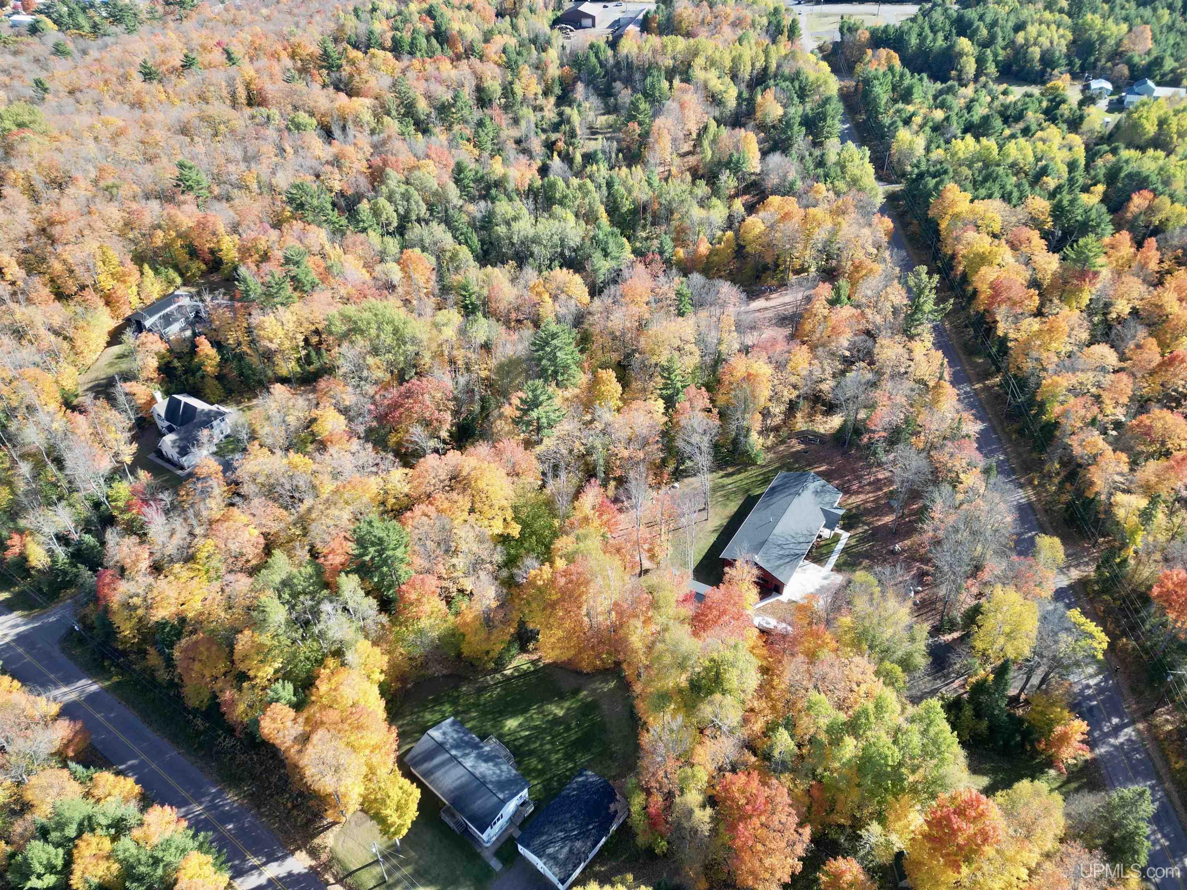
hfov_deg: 71.6
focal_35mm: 24
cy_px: 445
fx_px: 823
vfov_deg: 56.8
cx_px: 594
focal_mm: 6.72
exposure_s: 1/725
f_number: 1.7
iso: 130
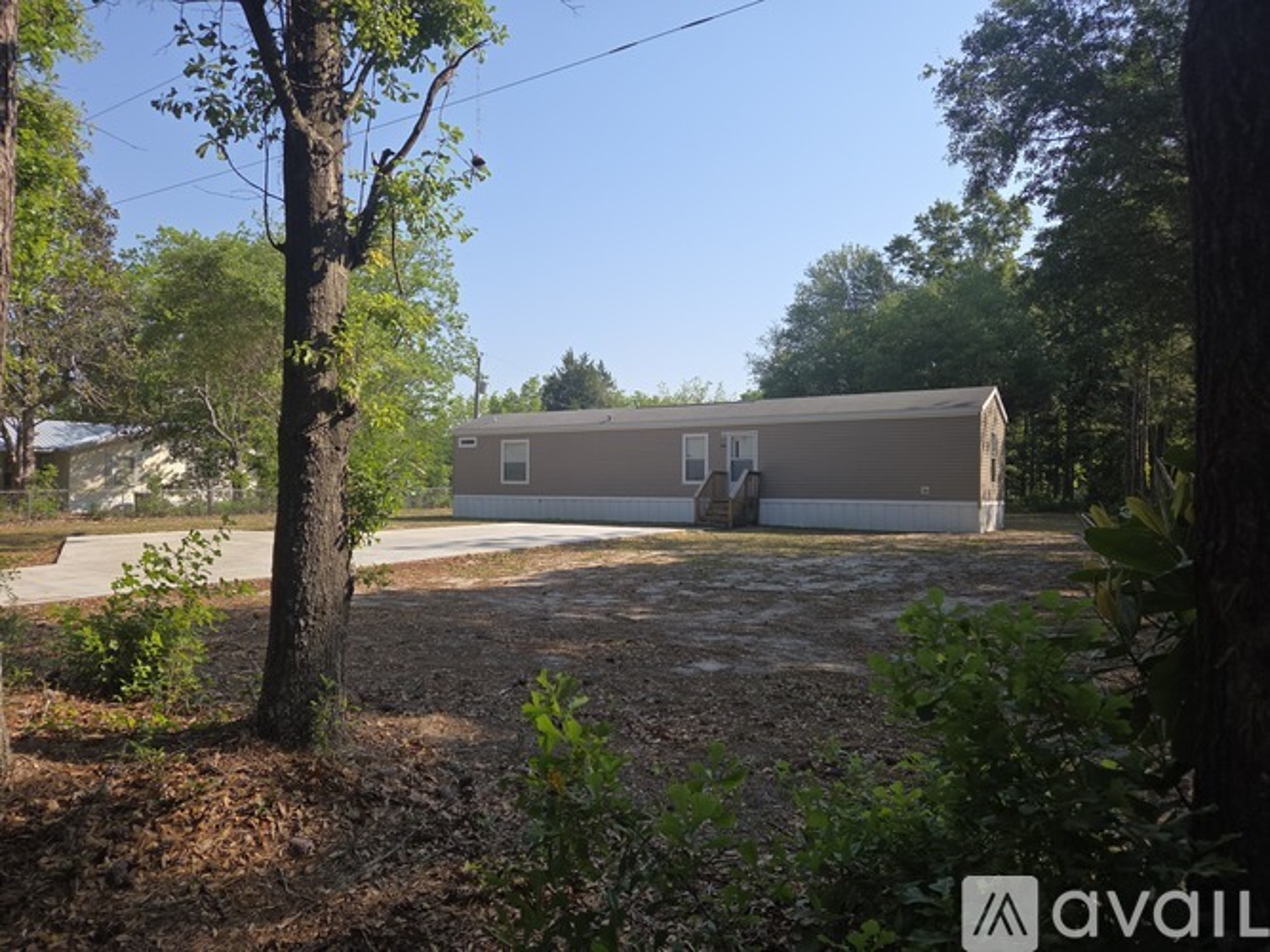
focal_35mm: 23
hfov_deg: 73.9
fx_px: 844
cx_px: 635
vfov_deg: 58.9
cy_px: 476
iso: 25
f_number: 1.8
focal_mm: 5.4
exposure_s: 1/1205
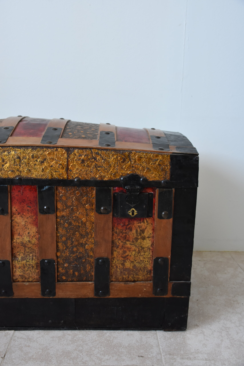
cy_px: 183
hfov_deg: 36.9
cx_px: 122
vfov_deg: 53.1
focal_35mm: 36
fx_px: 366
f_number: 4
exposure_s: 1/60
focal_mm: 24
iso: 800
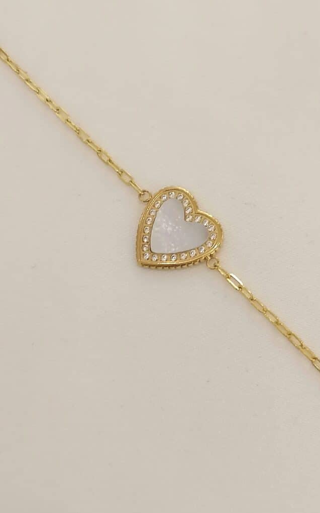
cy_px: 257
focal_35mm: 77
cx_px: 193
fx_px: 1075
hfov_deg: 16.9
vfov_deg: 26.8
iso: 100
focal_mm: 4.75
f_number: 1.8
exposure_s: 1/50
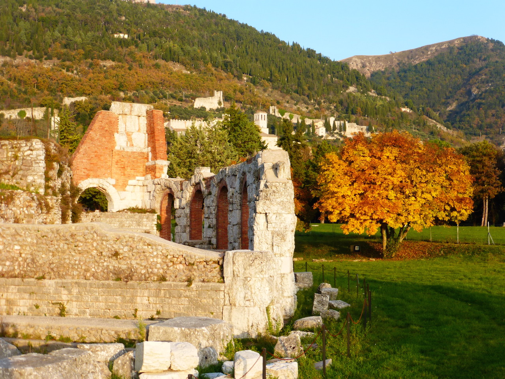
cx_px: 252
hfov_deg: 37.5
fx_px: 744
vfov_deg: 28.6
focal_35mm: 51
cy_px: 190
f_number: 4.4
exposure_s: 1/200
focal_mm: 9
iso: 100
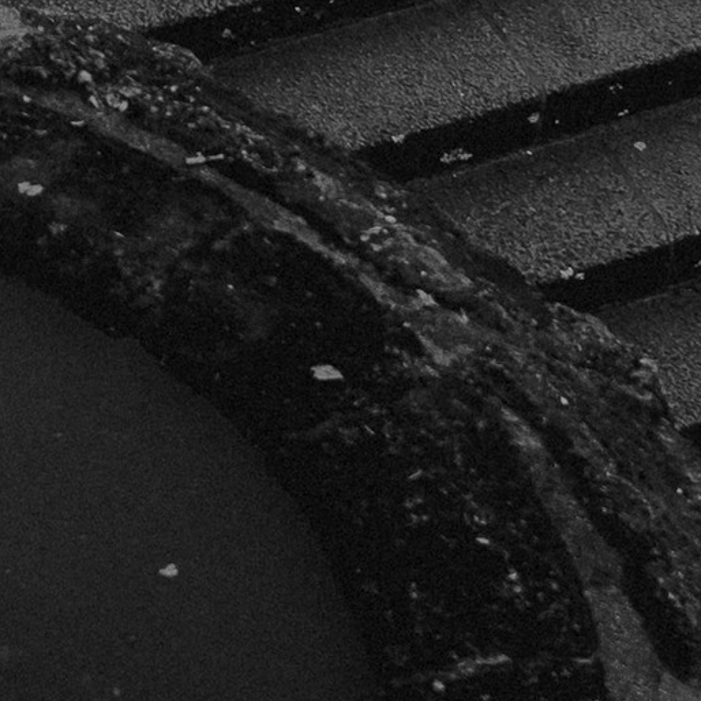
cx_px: -405
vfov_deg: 7.4
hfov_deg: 7.7
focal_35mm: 222
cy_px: -944
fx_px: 5086
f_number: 1.6
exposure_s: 1/3200
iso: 200
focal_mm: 35
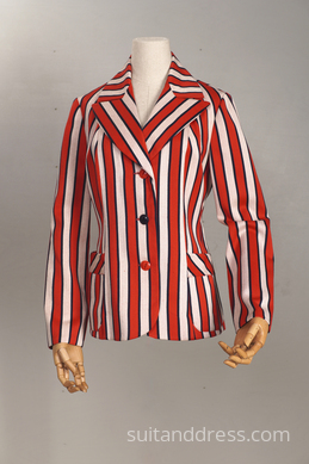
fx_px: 619
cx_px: 154
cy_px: 232
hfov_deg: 28.1
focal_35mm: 48
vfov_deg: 41.1
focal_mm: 32
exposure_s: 1/40
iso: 200
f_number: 5
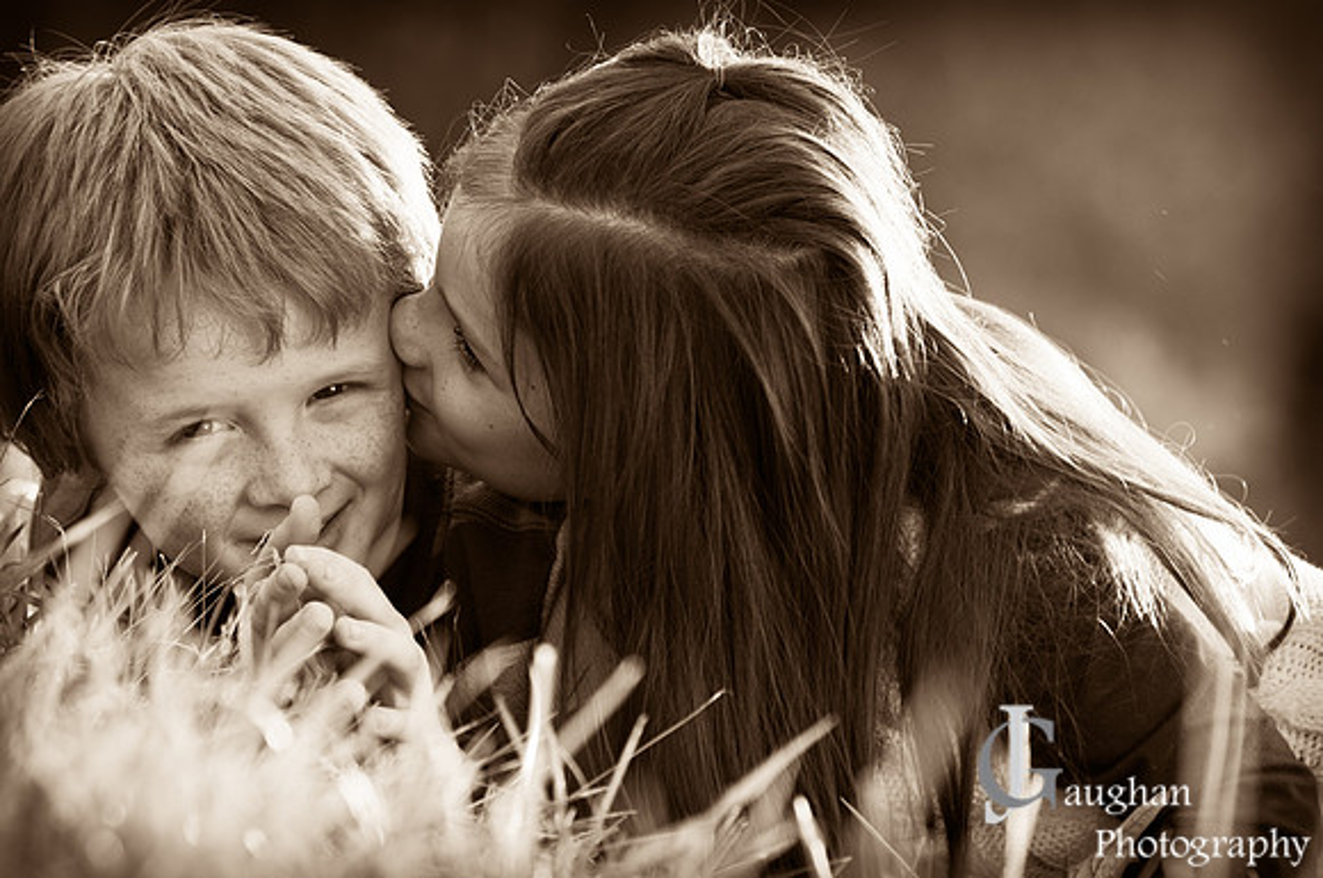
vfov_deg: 7.0
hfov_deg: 10.6
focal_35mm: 195
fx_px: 7156
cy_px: 439
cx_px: 662
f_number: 4.5
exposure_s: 1/100
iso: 200
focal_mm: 130
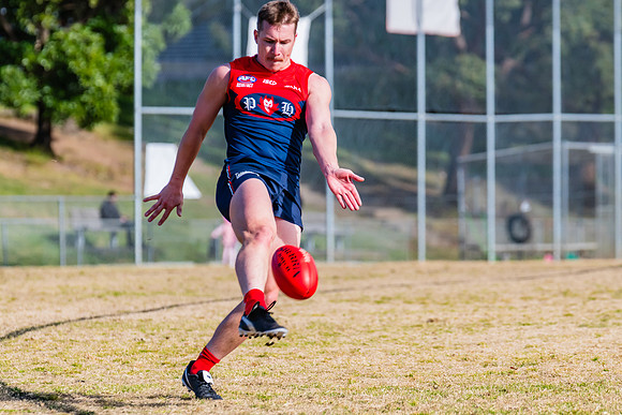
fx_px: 5592
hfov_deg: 6.4
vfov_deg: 4.3
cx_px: 326
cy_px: 209
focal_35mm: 324
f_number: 8
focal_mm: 290
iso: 640
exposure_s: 1/1600
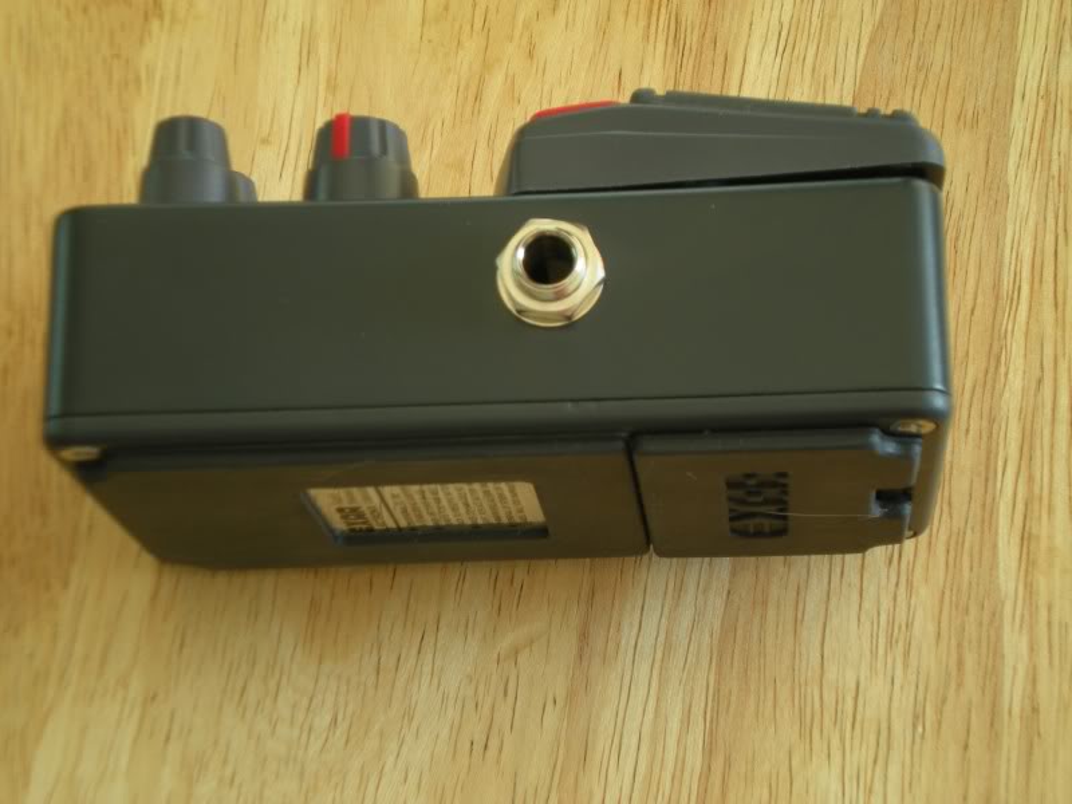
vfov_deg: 17.0
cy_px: 402
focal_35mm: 87
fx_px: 2694
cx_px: 536
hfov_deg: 22.5
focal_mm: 14.3
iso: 64
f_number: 5.1
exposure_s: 1
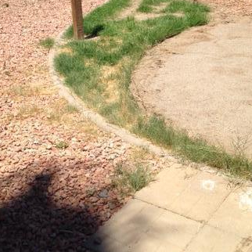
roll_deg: -0.6
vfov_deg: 29.2
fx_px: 478
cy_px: 70
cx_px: 135
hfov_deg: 29.5
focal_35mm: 58
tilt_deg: -20.6
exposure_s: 1/1938
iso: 50
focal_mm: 4.12
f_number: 2.4
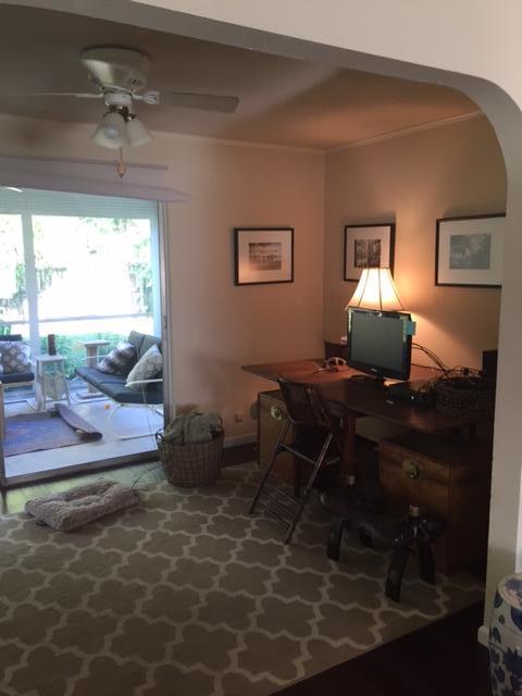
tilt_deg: -8.1
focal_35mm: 29
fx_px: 583
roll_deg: +0.6
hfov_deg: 48.2
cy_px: 348
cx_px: 261
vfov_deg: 61.7
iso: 32
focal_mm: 4.15
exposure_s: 1/30
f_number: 2.2
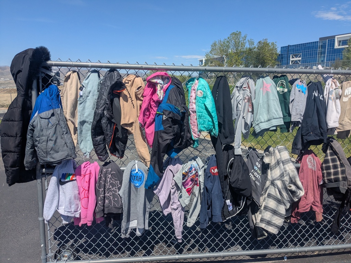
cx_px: 176
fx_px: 274
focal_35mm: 27
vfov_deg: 51.4
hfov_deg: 65.3
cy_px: 132
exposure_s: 1/5848
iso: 61
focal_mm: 4.38
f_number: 1.73
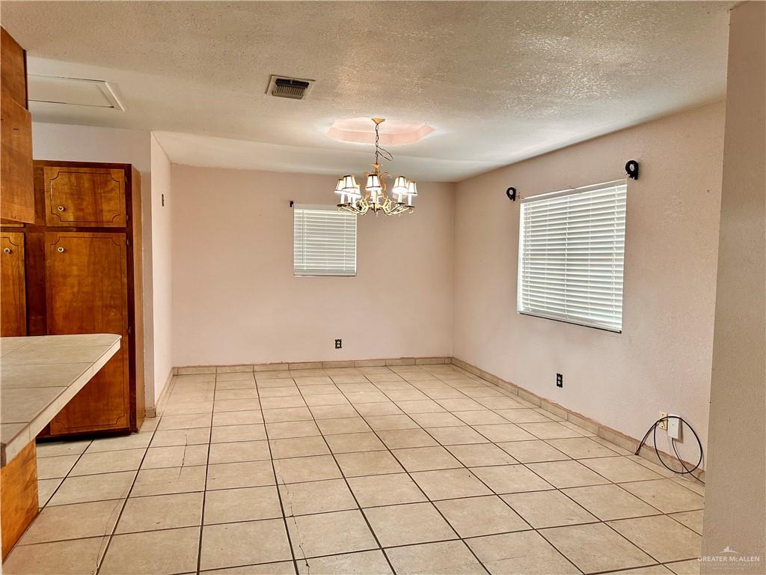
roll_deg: -1.5
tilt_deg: -3.4
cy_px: 288
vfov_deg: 56.8
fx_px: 531
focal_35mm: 24
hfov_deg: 71.6
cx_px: 383
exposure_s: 1/60
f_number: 1.78
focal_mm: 6.86
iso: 125
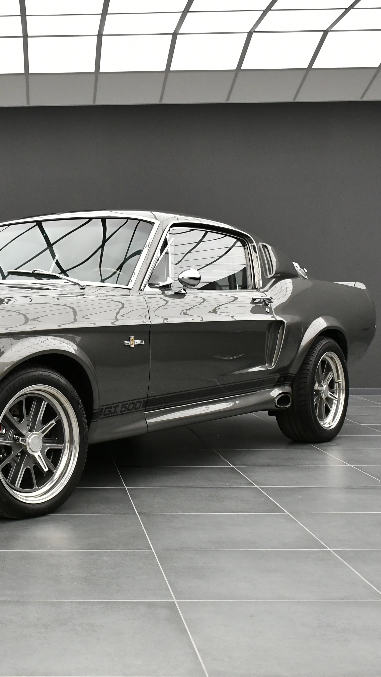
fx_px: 970
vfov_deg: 38.5
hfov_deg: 21.6
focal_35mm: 54
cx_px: 23
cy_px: 340
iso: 2000
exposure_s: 1/400
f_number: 6.3
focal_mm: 23
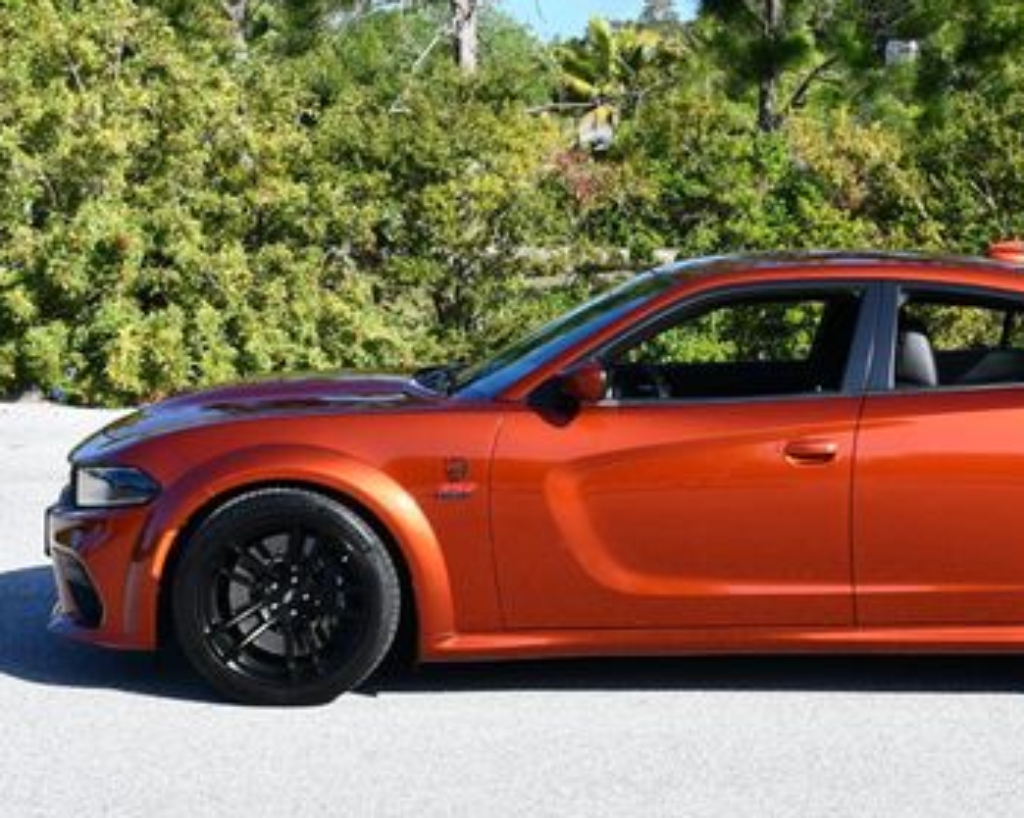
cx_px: 777
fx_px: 2514
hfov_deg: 22.8
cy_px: 227
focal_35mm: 83
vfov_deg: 18.4
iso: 160
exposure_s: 1/250
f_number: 8
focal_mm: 24
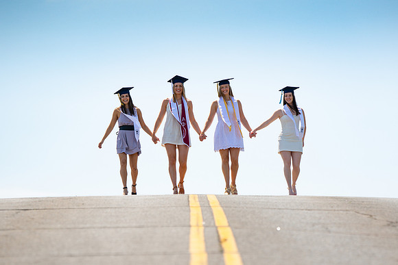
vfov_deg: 5.4
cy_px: 134
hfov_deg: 8.0
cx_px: 230
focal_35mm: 256
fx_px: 2835
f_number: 2.8
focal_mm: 145
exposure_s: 1/1600
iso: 100
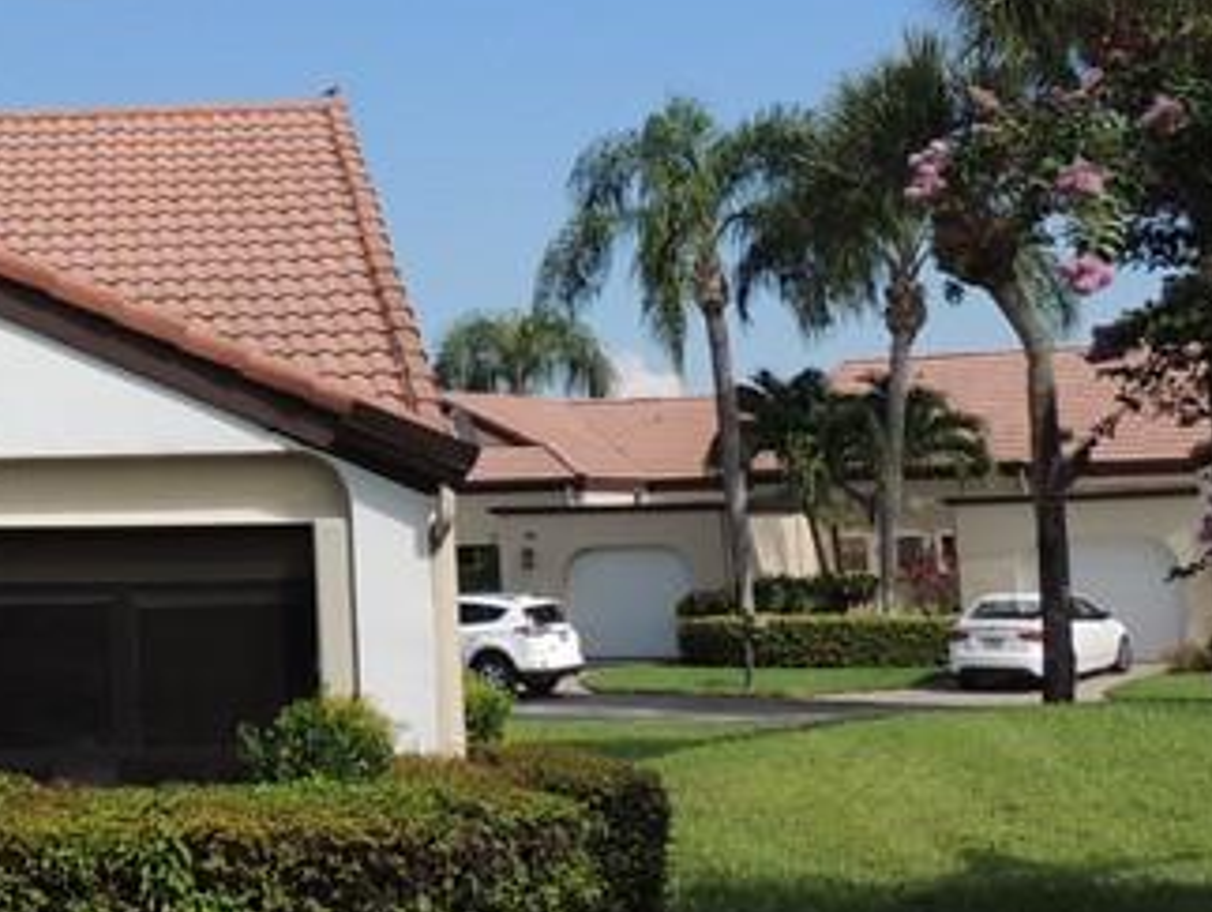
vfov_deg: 19.1
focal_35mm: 76
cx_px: -146
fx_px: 2664
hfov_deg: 23.9
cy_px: 98
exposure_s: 1/1250
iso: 100
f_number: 3.3
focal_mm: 4.3
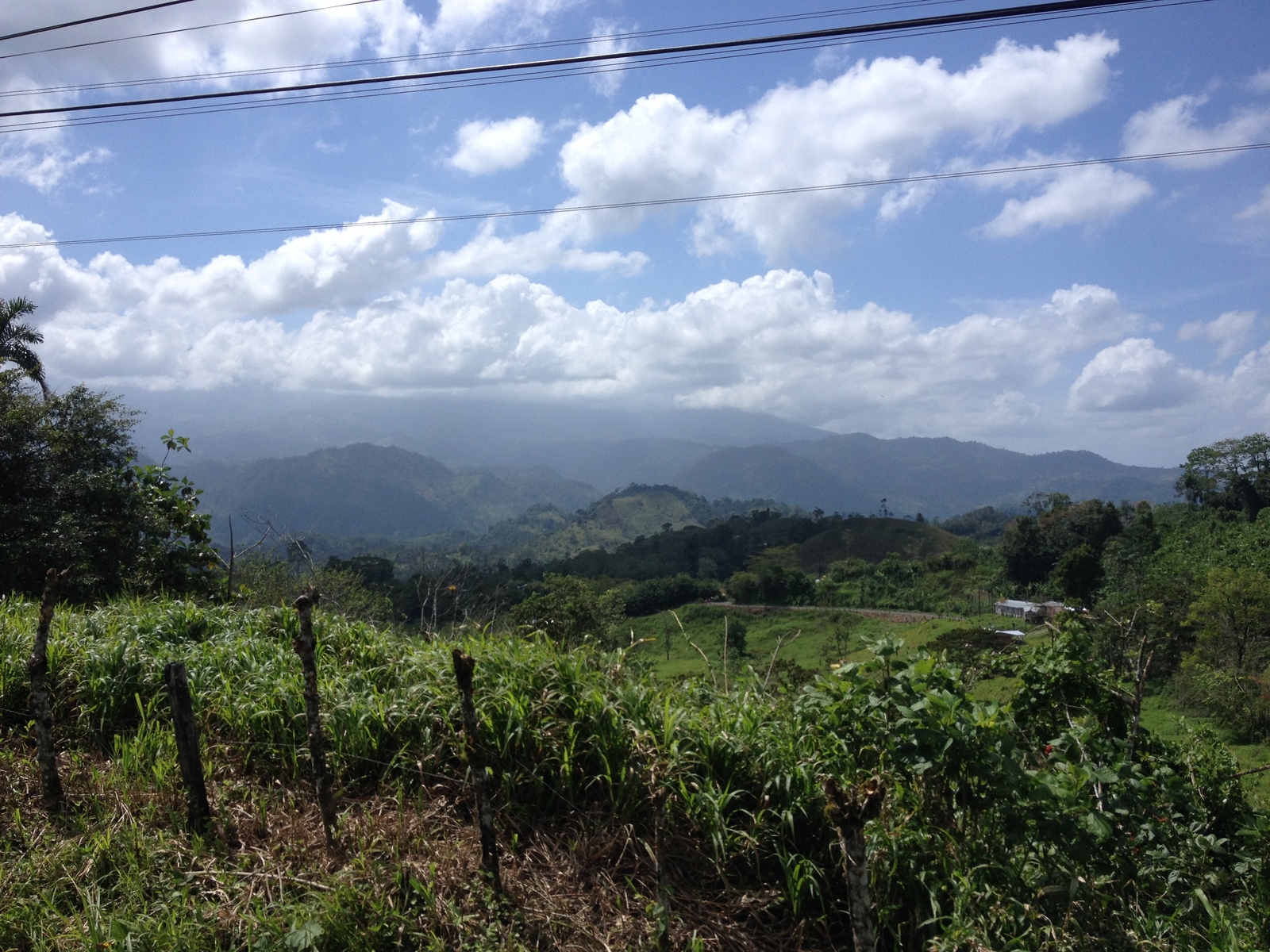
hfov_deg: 52.6
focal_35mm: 35
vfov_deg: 40.7
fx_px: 1284
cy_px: 476
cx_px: 635
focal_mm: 4.28
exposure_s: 1/2907
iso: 50
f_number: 2.4
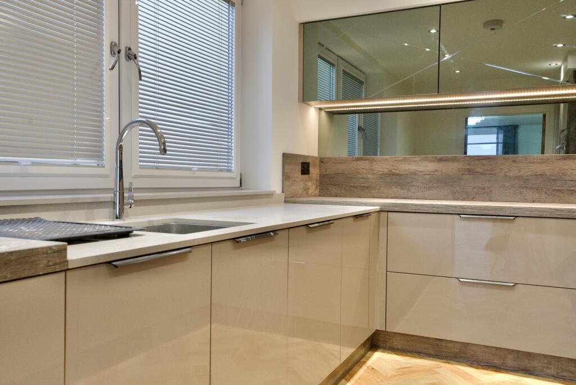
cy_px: 192
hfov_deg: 60.3
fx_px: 496
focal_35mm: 31
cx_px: 288
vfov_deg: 42.4
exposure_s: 1/125
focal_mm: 31
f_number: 7.1
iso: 4000
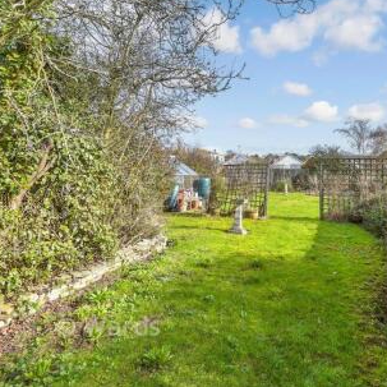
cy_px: 187
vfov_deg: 74.8
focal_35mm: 20
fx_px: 253
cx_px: 254
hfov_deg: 72.8
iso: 160
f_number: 6.3
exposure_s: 1/160
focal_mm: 10
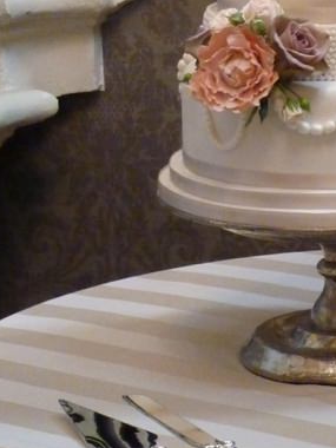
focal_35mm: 150
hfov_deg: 9.8
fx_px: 1941
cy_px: 79
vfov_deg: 13.1
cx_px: 376
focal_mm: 10.1
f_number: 3.2
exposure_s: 1/25
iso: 800
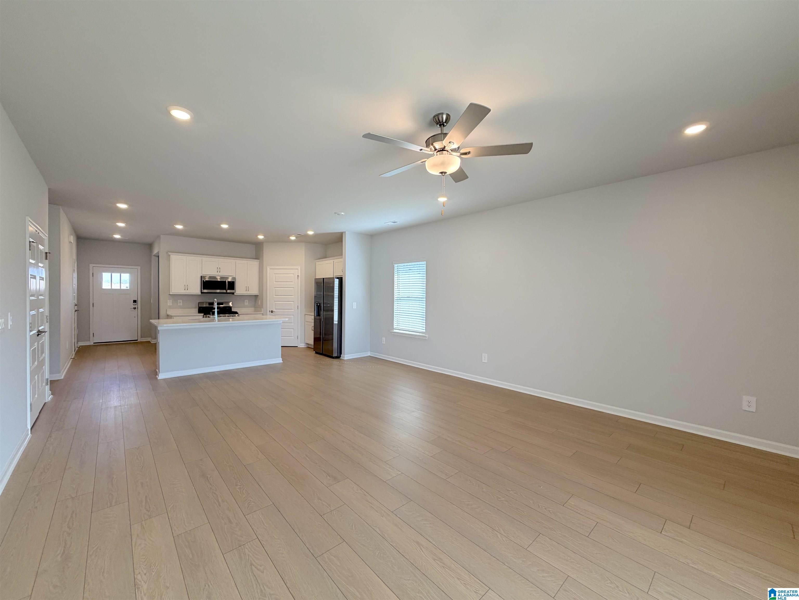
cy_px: 300
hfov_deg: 102.1
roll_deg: -1.1
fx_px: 323
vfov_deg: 85.7
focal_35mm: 14
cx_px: 400
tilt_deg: -0.5
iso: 125
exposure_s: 1/120
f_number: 2.2
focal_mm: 2.22
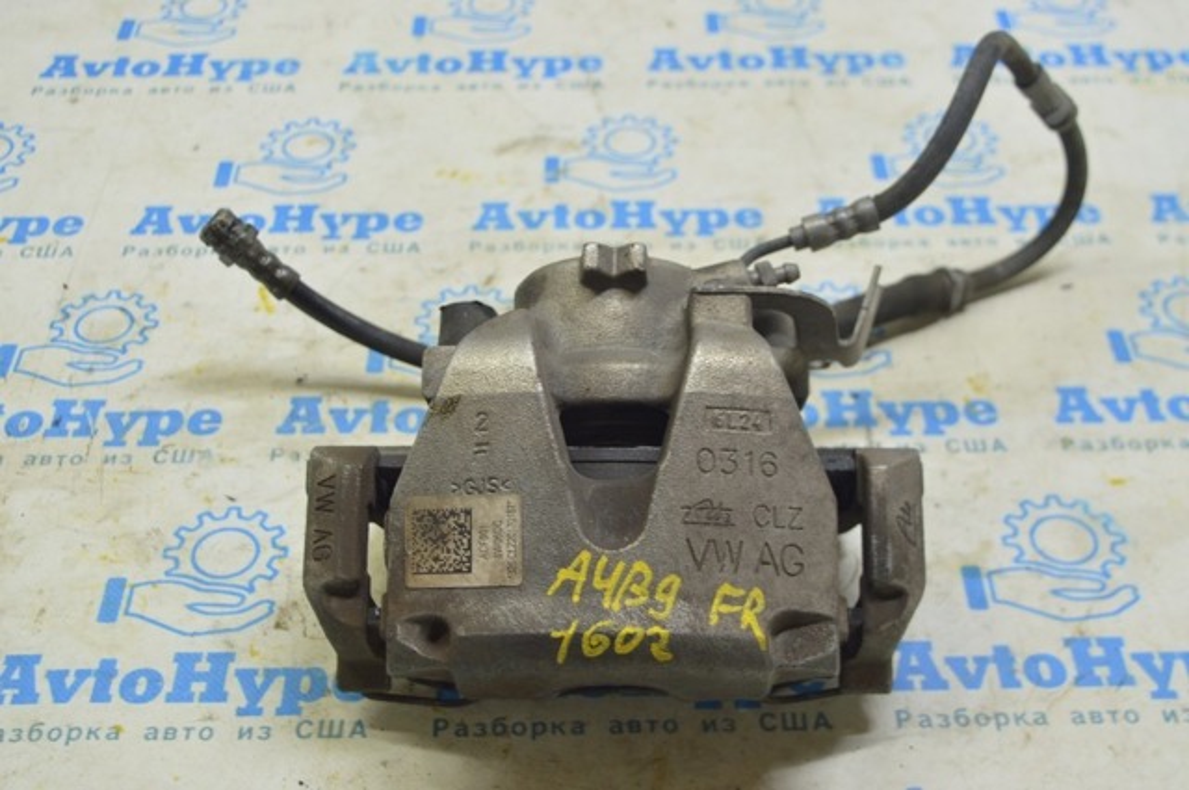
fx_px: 1682
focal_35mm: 51
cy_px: 395
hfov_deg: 38.9
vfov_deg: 26.4
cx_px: 594
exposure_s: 1/20
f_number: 5.6
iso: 400
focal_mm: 34
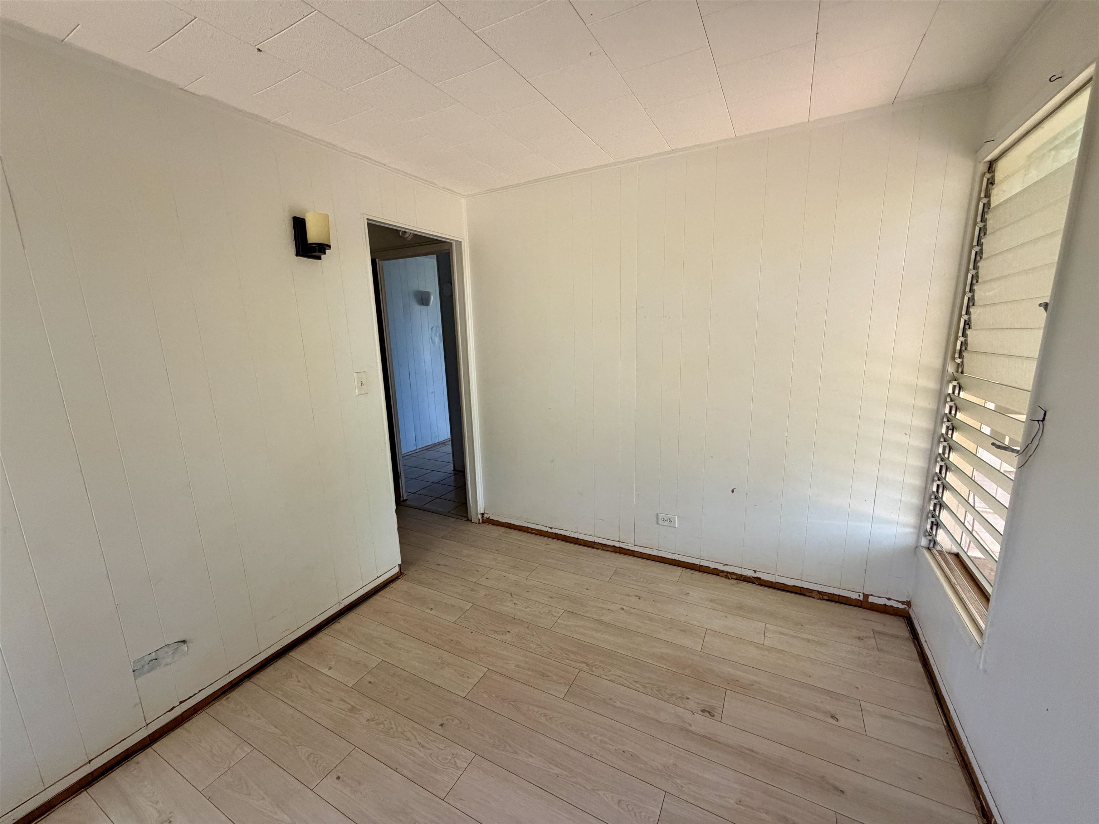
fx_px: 444
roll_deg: +1.9
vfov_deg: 85.7
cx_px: 550
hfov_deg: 102.1
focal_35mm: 14
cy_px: 412
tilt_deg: -12.8
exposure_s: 1/121
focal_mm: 2.22
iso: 250
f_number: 2.2
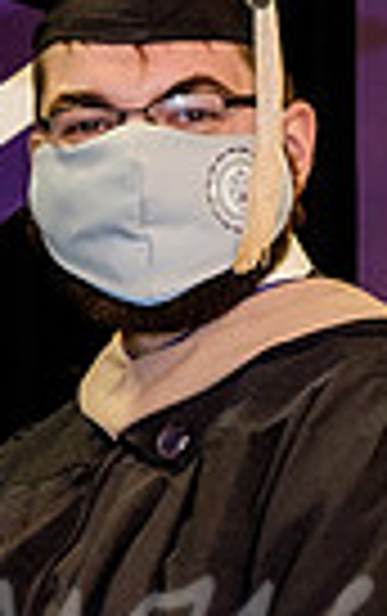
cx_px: -267
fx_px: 4441
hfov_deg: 4.9
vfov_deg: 7.9
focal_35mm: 264
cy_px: 748
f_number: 4.5
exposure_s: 1/80
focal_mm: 29.2
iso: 800
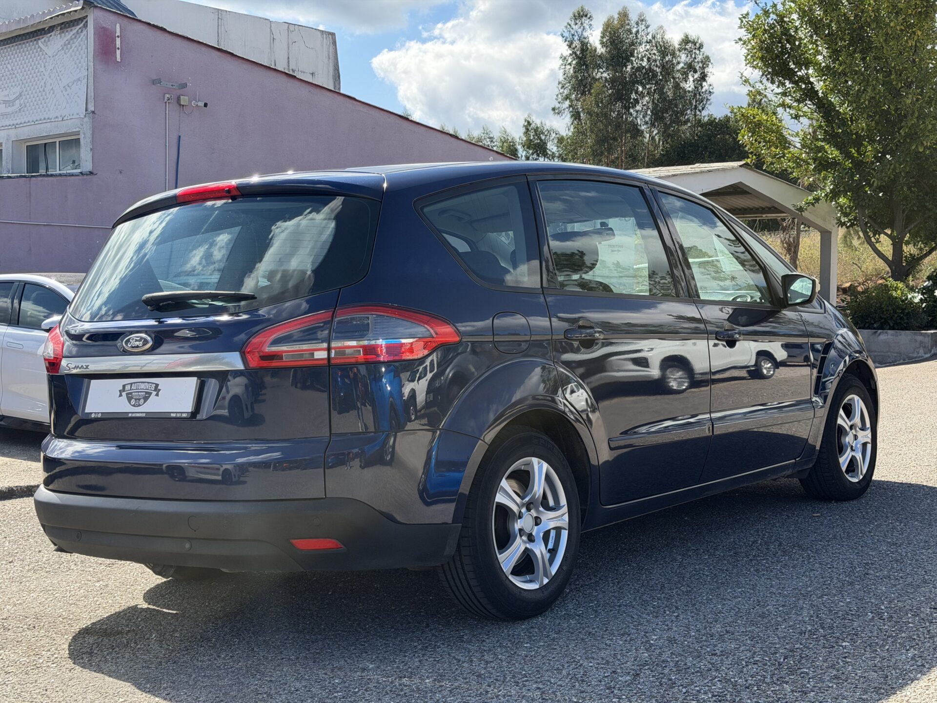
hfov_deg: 39.7
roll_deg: -2.3
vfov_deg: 30.3
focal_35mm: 48
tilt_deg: -2.0
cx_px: 468
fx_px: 1299
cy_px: 352
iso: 80
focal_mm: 6.76
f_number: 1.78
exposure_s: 1/1754
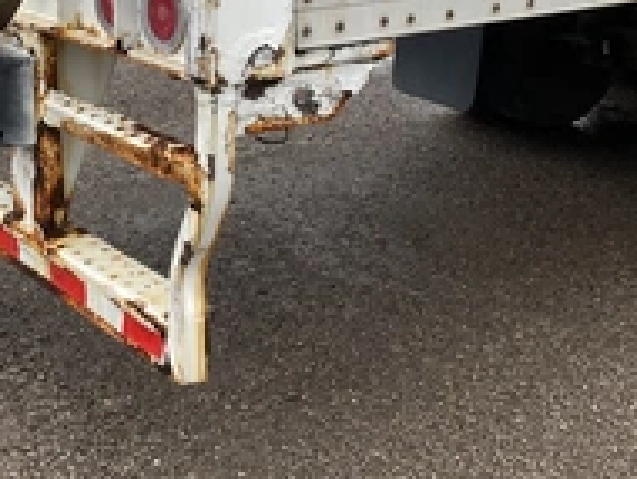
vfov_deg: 23.7
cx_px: 268
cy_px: 84
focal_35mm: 61
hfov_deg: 31.6
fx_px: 1124
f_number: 1.8
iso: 25
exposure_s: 1/650
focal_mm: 3
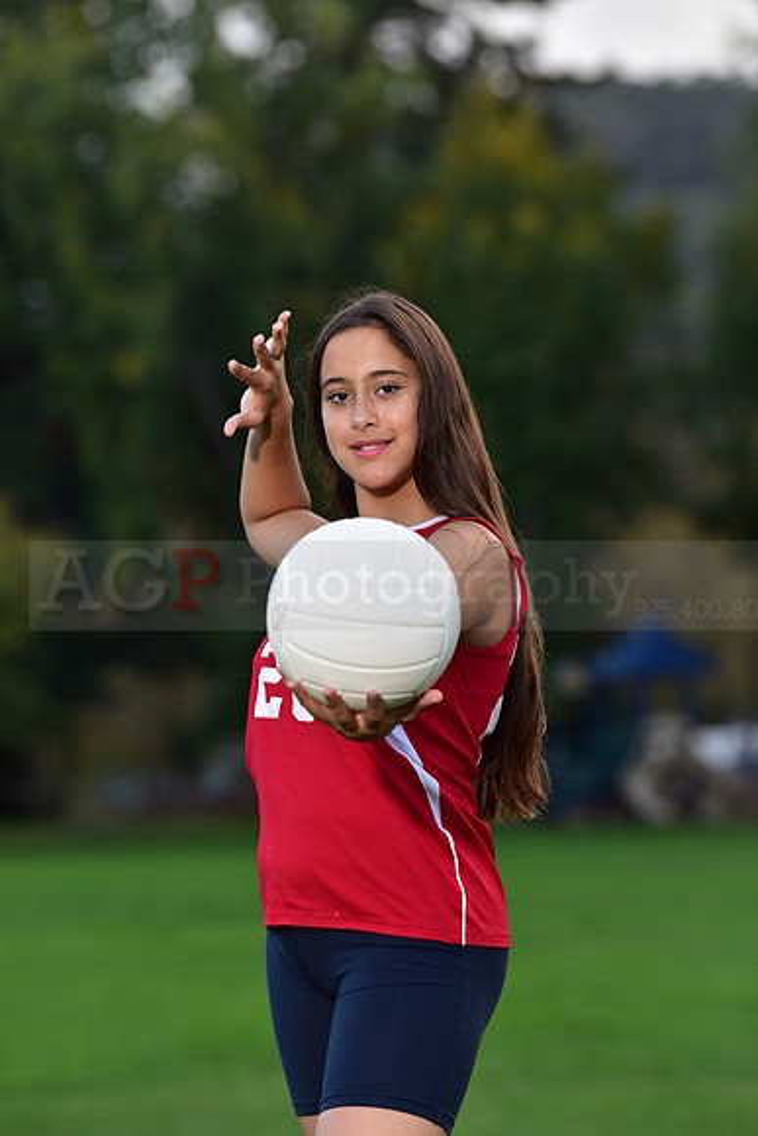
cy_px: 568
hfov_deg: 8.3
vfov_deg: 12.4
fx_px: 5208
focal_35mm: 165
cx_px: 379
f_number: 4.5
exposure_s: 1/320
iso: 400
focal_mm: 165
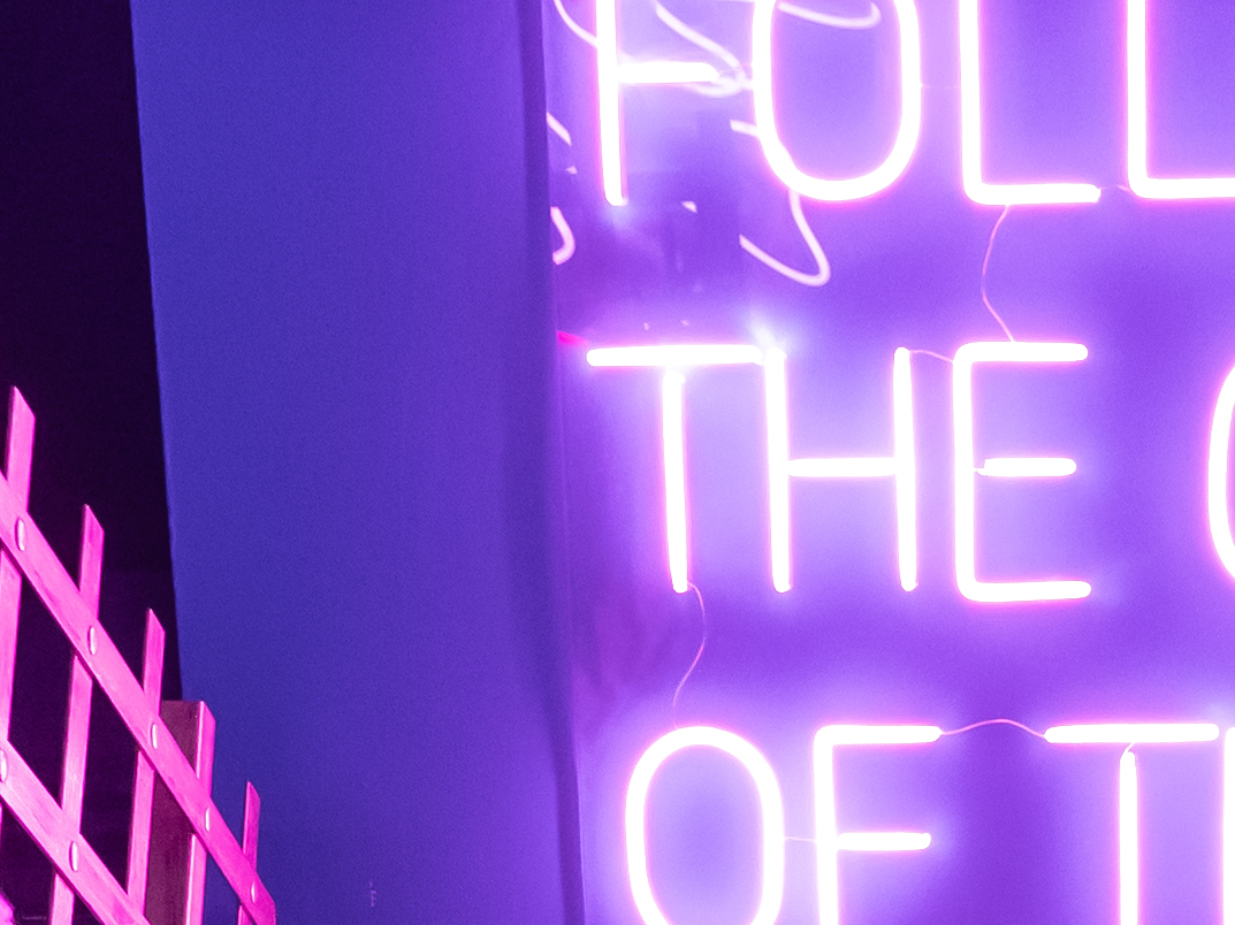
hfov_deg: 22.1
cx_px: 1032
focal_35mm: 87
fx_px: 3103
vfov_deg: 15.2
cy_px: 1528
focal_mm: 9
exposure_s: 1/50
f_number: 4.5
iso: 1600
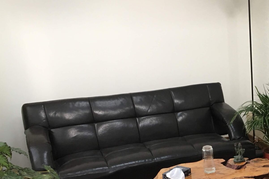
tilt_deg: -17.3
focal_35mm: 64
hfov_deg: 30.0
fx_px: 478
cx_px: 247
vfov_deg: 20.9
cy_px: 153
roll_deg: +3.0
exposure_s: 1/30
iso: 80
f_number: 2.2
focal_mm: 4.15
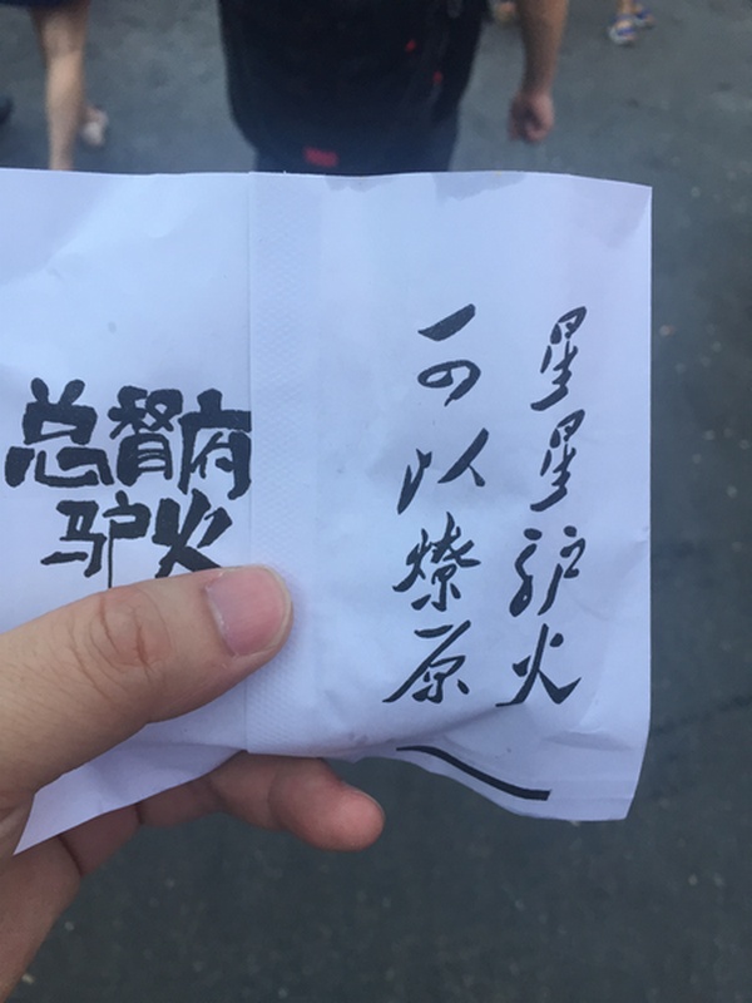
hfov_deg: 48.2
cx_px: 376
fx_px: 840
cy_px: 502
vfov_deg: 61.7
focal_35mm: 29
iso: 32
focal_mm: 4.15
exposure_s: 1/40
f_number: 2.2
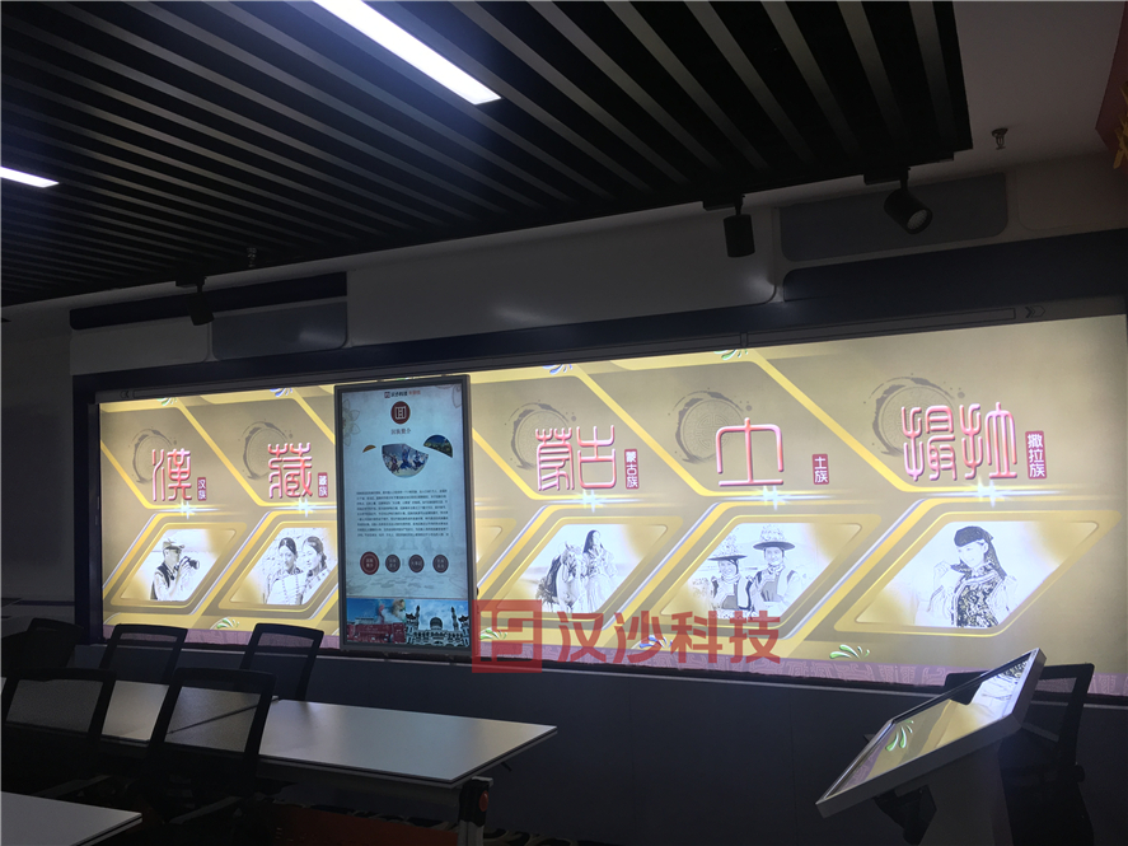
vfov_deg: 48.2
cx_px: 564
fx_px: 945
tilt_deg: +3.4
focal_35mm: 29
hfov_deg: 61.7
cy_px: 423
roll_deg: +1.9
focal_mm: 4.15
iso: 32
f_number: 2.2
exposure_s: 1/50
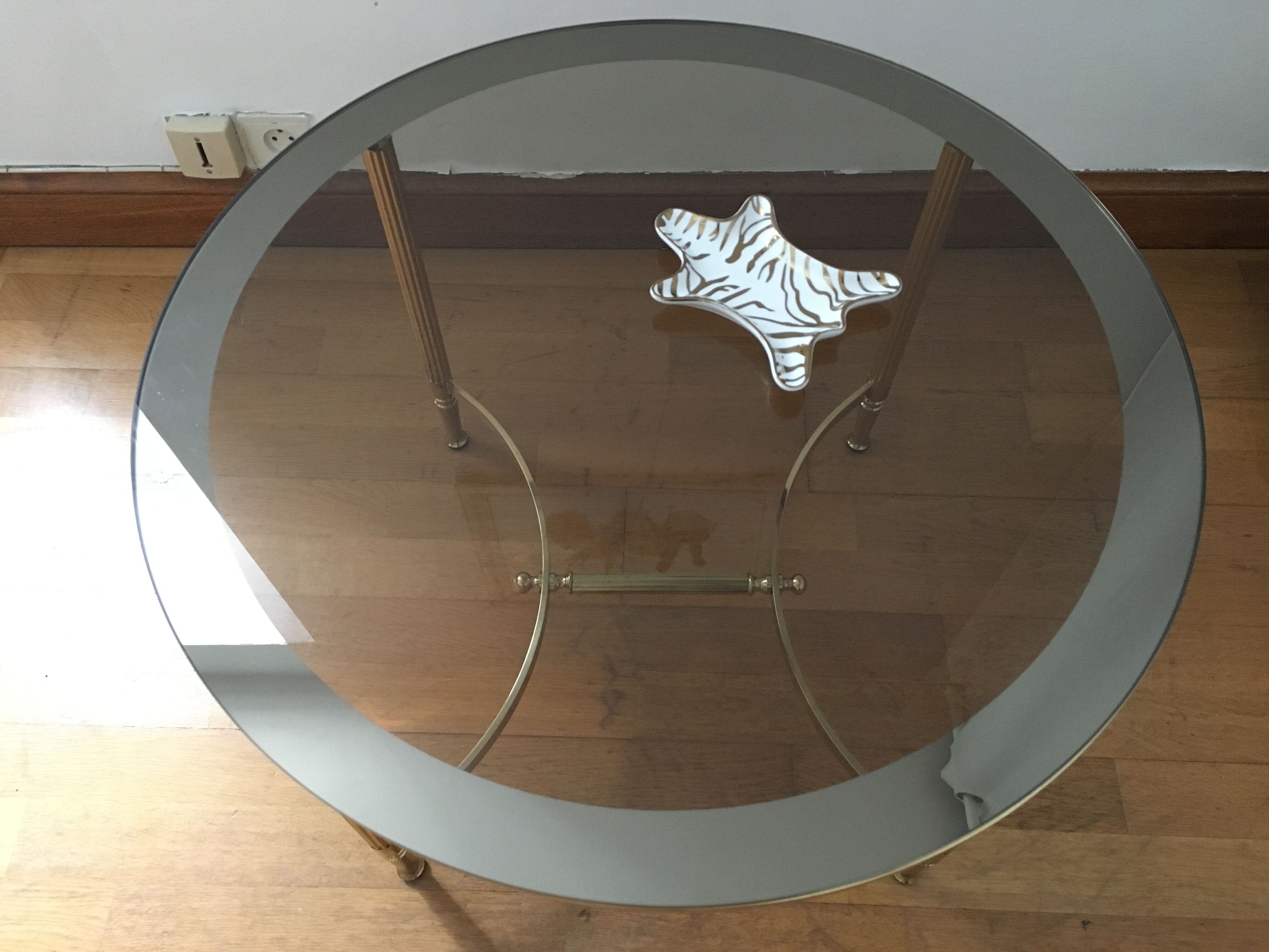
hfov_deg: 61.7
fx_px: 1063
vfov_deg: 48.2
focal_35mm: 29
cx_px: 634
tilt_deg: -58.8
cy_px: 476
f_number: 2.2
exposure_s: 1/17
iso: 250
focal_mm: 4.15
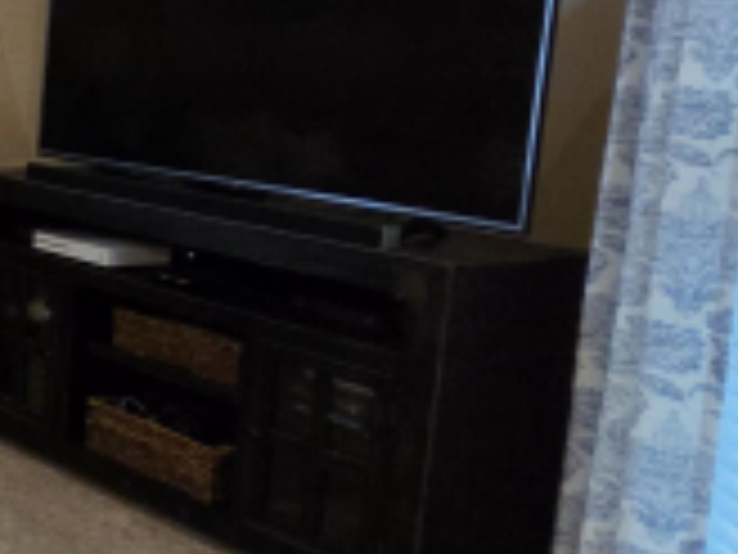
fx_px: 1130
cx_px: -623
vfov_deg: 27.2
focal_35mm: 53
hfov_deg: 21.4
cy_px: 153
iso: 1250
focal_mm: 2.2
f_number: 2.2
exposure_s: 1/60
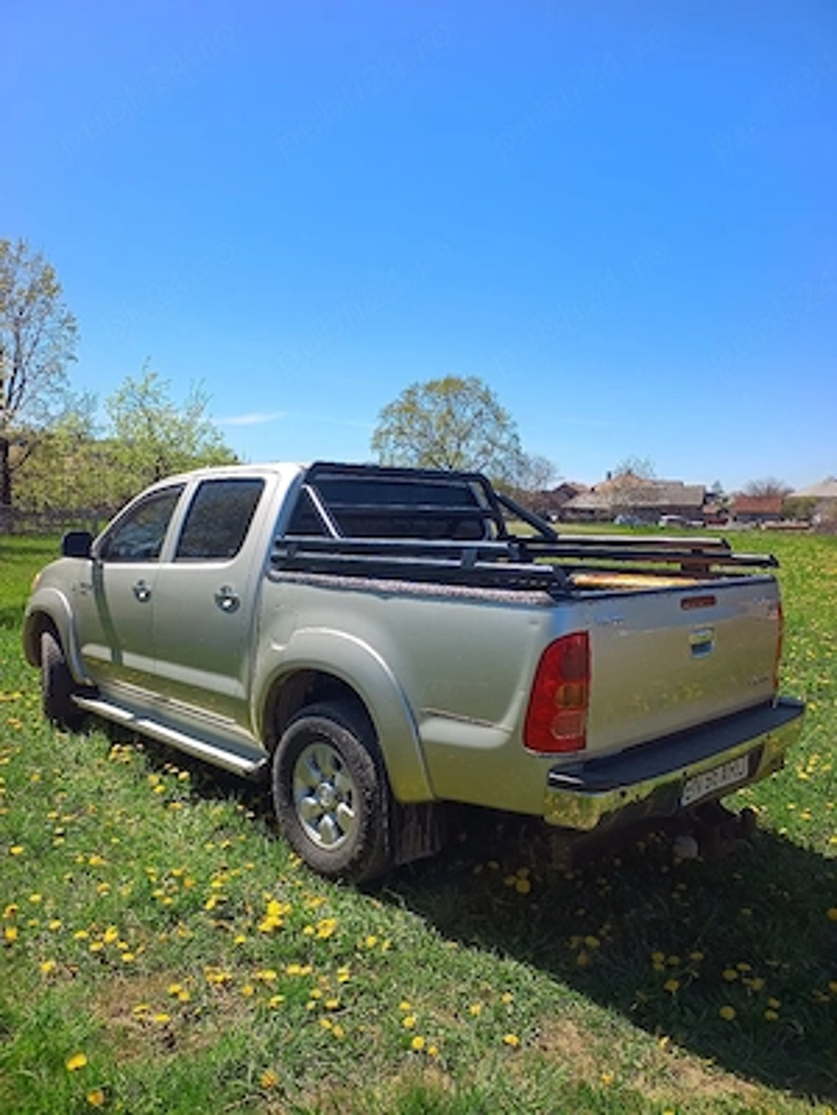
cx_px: 418
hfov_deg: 56.8
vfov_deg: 71.6
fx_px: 774
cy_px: 558
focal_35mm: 24
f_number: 1.4
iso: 103
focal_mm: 5.89
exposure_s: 1/2000
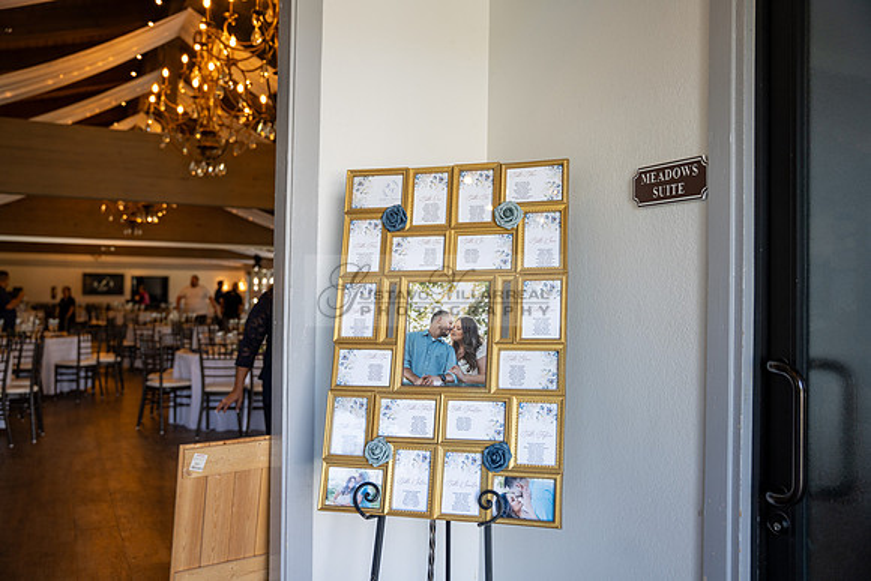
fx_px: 772
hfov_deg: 58.9
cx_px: 436
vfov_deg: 41.3
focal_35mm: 32
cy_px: 290
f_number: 2.8
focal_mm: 31.9
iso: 125
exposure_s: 1/80
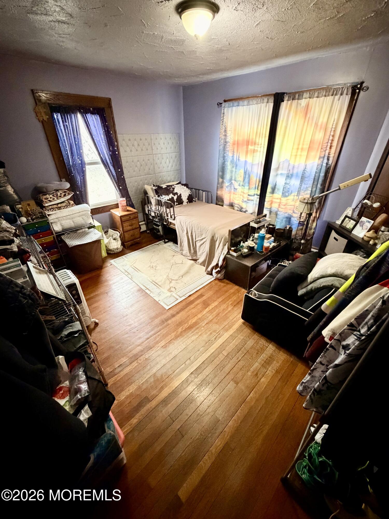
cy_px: 260
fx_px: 210
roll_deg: +0.1
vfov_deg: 102.1
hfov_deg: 85.7
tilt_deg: -30.3
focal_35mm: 14
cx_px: 194
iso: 1250
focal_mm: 2.22
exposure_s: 1/60
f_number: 2.2
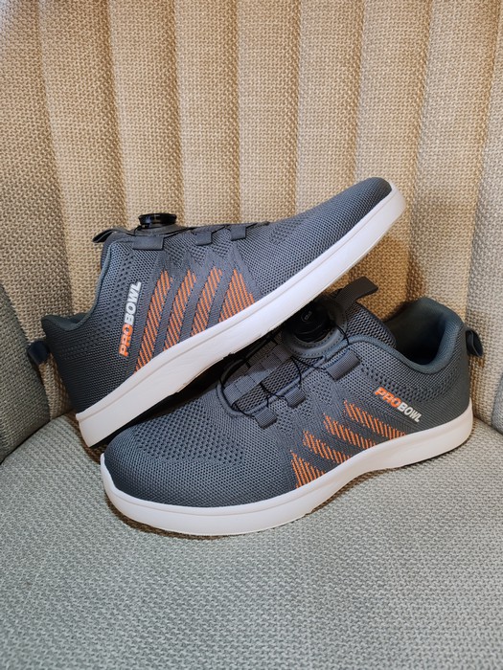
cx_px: 252
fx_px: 523
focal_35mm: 27
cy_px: 335
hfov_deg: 51.4
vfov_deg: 65.3
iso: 2500
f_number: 1.9
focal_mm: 6.12
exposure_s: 1/100
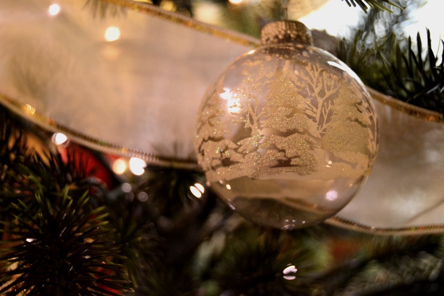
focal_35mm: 60
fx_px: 740
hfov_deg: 33.4
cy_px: 148
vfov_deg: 22.6
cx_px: 222
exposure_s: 1/60
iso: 1400
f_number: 5
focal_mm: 40
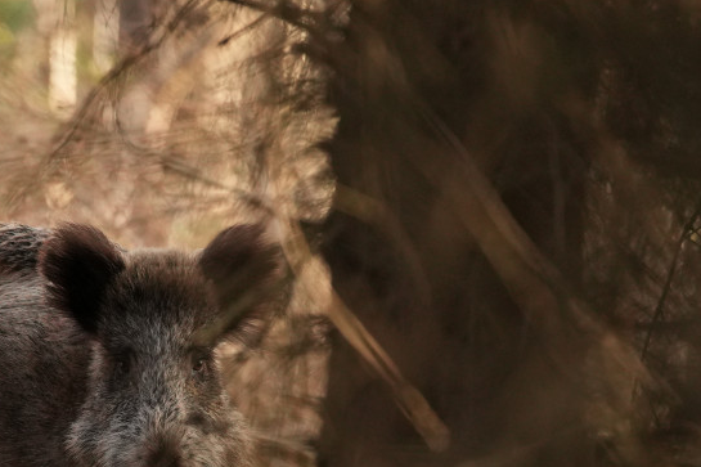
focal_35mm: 1169
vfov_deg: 1.2
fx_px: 22755
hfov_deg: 1.8
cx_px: 77
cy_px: 431
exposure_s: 1/400
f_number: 4.5
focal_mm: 400
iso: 1600
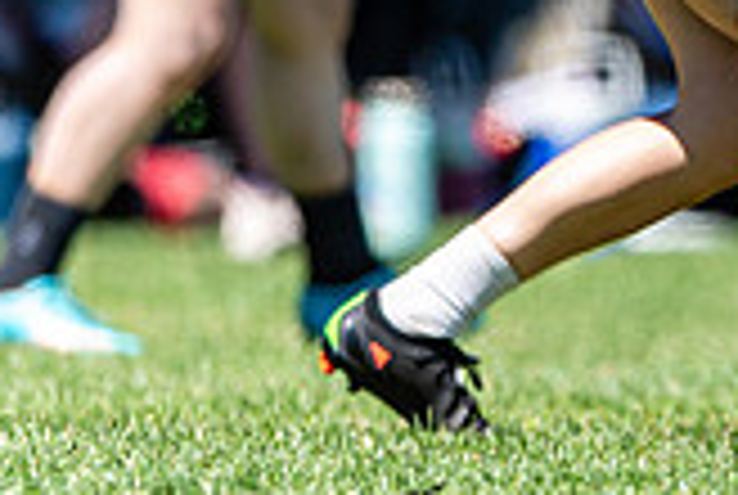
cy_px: -289
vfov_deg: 0.7
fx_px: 43025
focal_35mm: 2095
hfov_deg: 1.0
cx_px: 1340
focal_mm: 400
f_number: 3.2
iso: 100
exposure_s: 1/1600
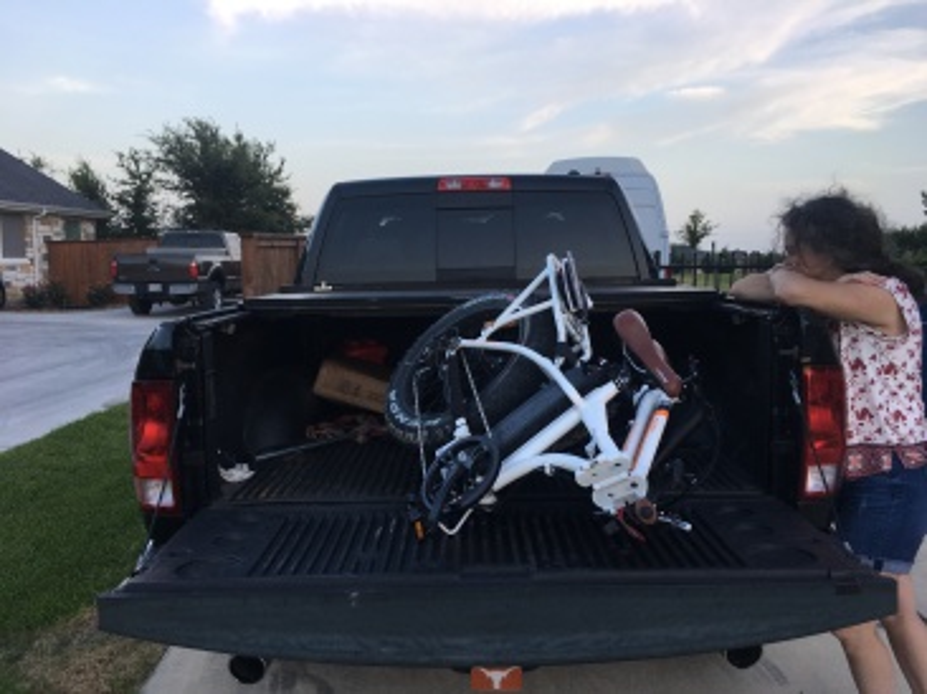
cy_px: 347
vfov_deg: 48.2
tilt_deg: -5.7
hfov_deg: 61.7
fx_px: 776
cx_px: 464
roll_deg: +1.0
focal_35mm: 29
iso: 25
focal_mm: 4.15
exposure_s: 1/120
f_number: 2.2
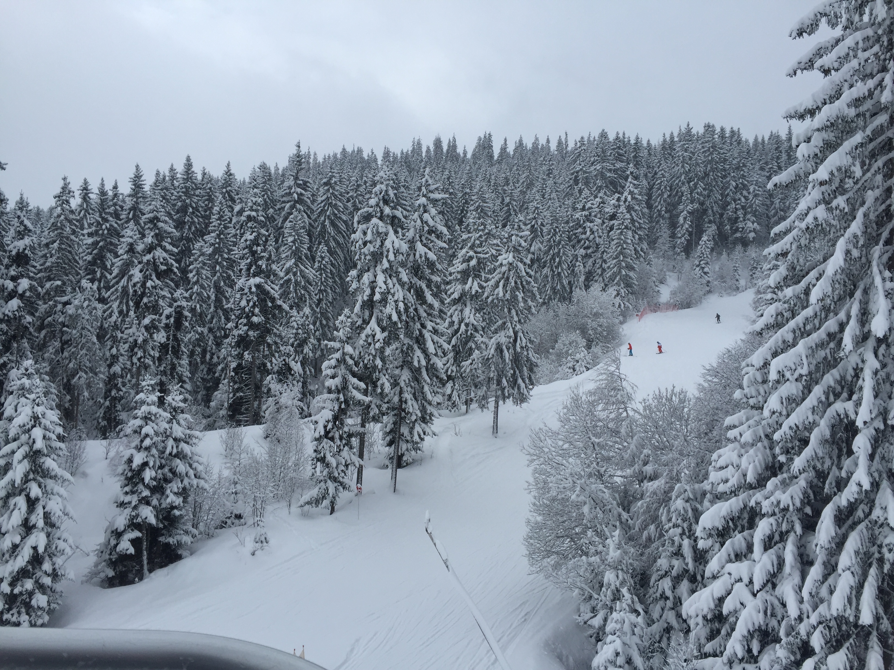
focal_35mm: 29
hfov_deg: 61.7
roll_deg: -1.7
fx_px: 749
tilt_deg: +0.6
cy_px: 335
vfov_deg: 48.2
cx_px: 447
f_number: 2.2
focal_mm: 4.15
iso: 32
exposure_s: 1/1721
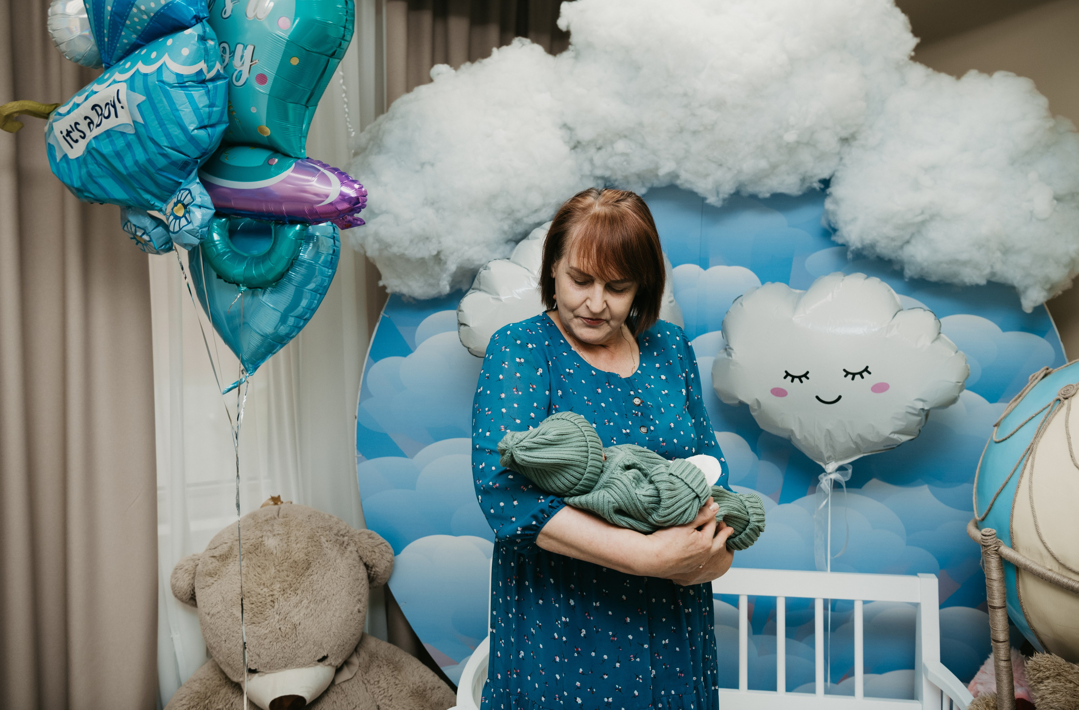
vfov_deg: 36.0
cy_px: 325
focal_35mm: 37
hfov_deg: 52.6
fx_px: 1091
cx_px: 501
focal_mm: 34
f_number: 4
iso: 200
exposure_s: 1/160
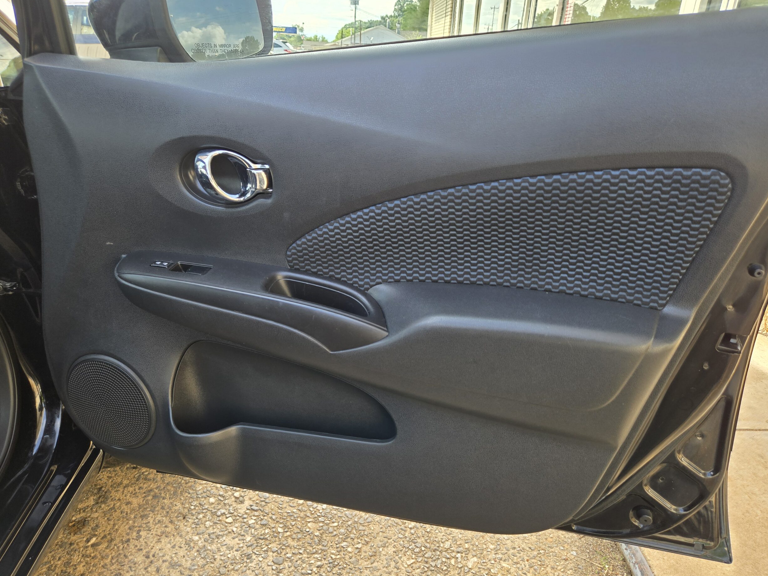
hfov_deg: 71.6
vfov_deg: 56.8
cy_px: 288
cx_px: 391
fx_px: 532
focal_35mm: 24
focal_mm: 5.4
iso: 40
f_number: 1.8
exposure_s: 1/180
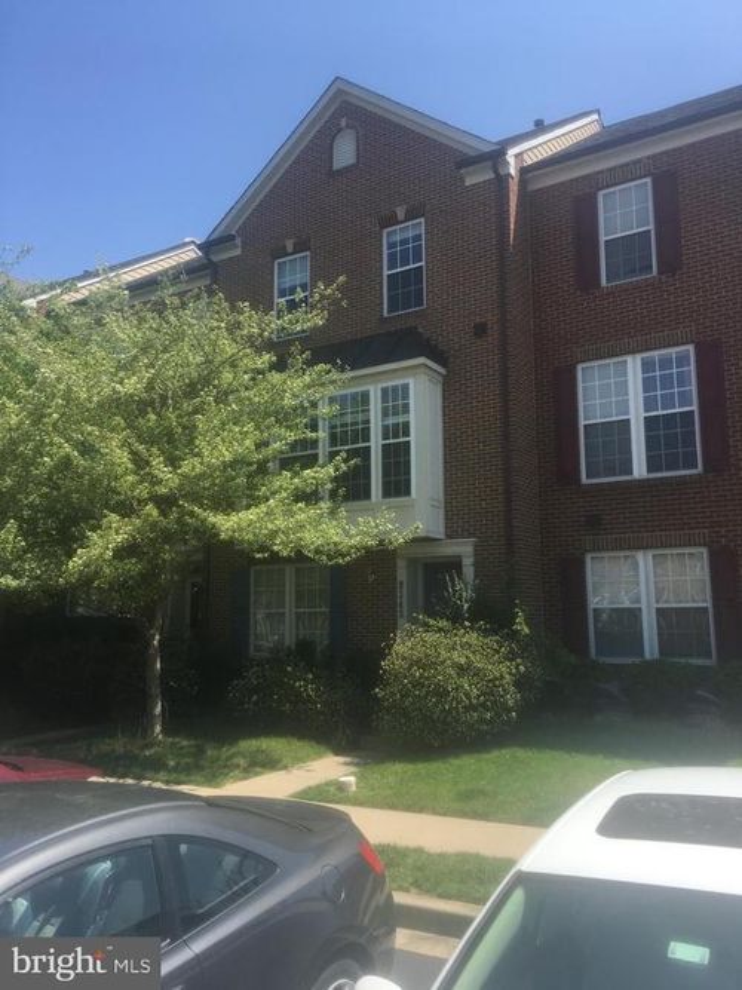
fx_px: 829
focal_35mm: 29
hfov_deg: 48.2
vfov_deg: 61.7
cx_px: 371
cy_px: 495
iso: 25
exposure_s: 1/1040
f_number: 2.2
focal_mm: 4.15
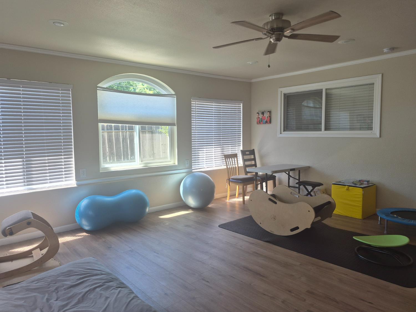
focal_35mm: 23
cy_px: 156
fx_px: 276
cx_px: 208
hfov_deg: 73.9
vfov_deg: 58.9
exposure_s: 1/180
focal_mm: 5.4
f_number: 1.8
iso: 64
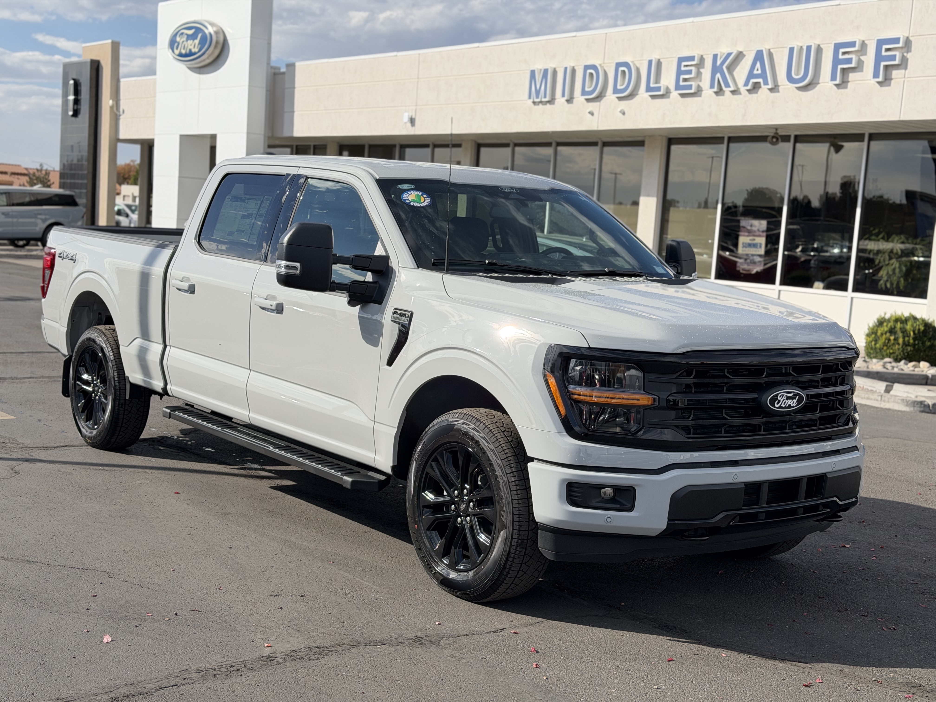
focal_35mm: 48
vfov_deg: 30.3
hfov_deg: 39.7
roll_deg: -3.0
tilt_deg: -4.1
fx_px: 1298
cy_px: 351
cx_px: 468
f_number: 1.78
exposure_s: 1/3891
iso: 80
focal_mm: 6.76
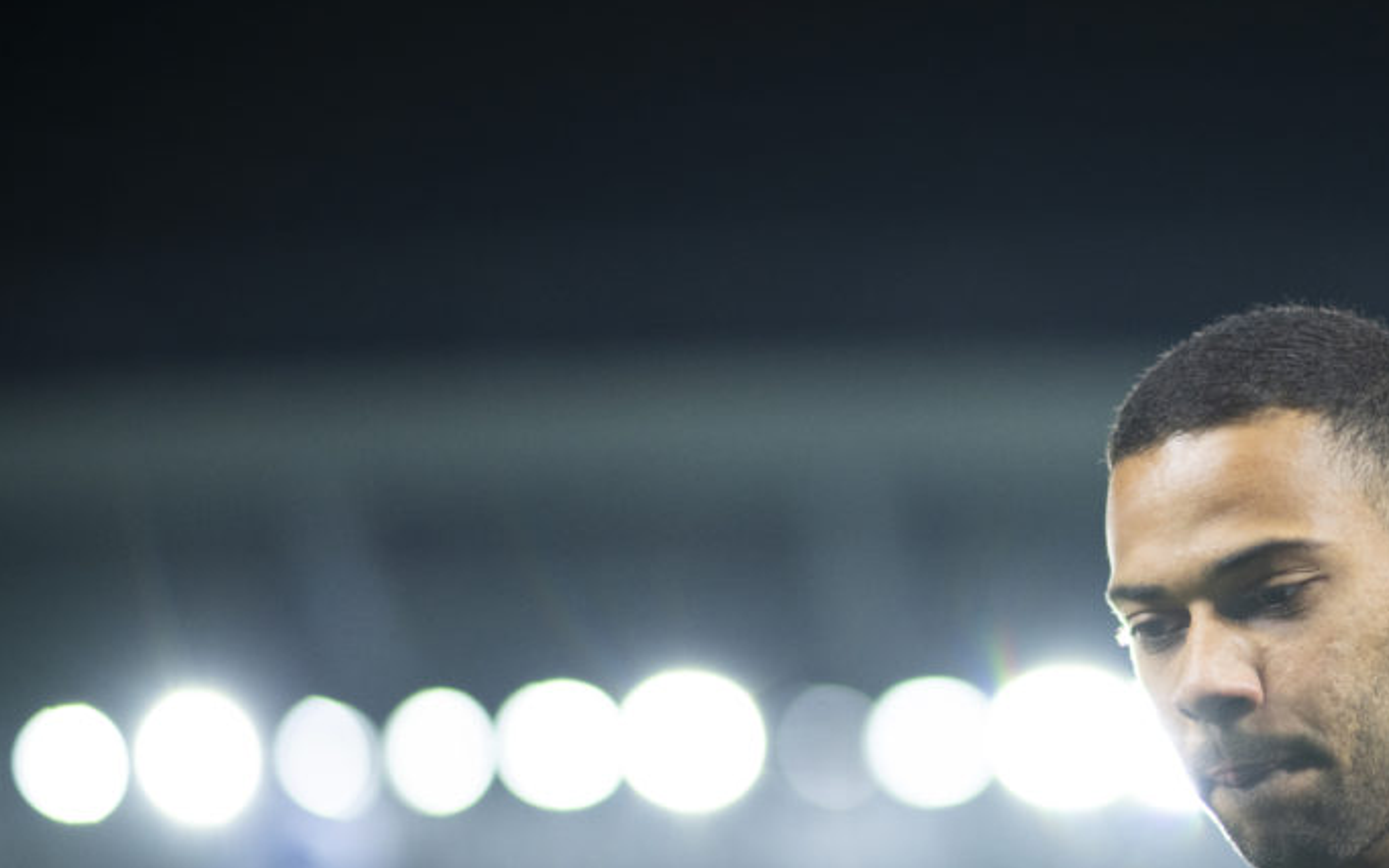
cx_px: 1161
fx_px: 5490
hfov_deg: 14.3
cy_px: 685
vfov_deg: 9.0
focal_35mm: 145
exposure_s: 1/1250
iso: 640
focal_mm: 85
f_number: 1.4
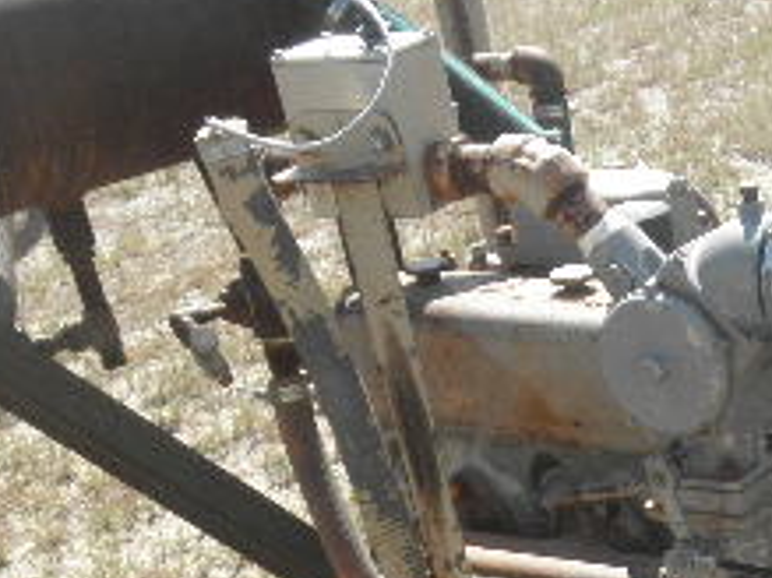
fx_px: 1828
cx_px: 913
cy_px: 765
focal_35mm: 82
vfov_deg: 16.9
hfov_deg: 22.1
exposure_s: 1/400
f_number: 3
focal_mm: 5
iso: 64
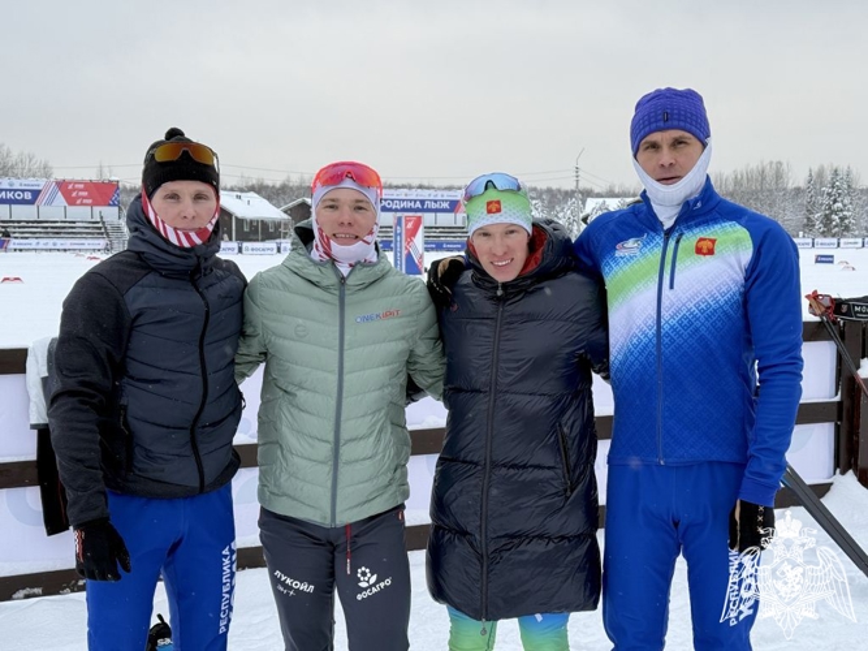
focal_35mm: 48
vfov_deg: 30.3
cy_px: 326
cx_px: 434
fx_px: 1203
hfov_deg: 39.7
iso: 80
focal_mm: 6.76
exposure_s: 1/434
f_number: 1.78
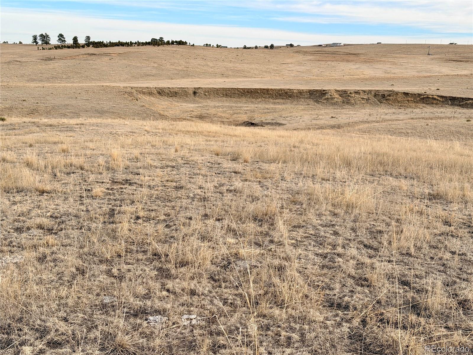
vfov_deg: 30.3
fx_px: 656
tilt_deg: -10.3
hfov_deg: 39.7
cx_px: 236
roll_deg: -1.3
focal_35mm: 48
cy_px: 178
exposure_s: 1/2494
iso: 64
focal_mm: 6.76
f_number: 1.78
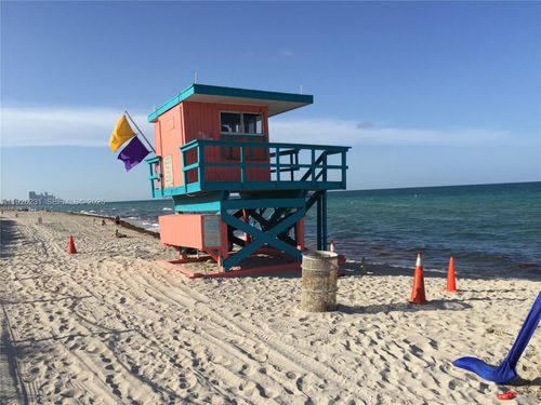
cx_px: 270
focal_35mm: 29
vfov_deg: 48.2
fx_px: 453
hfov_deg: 61.7
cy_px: 202
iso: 32
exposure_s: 1/2639
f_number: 2.2
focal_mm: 4.15
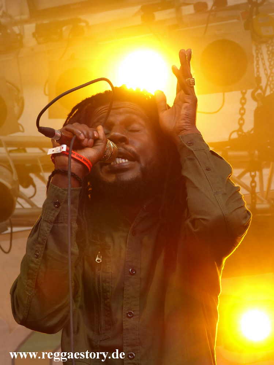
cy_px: 182
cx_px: 137
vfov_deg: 13.6
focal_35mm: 145
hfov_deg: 10.2
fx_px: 1532
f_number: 3.5
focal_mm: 26.1
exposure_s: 1/100
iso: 100
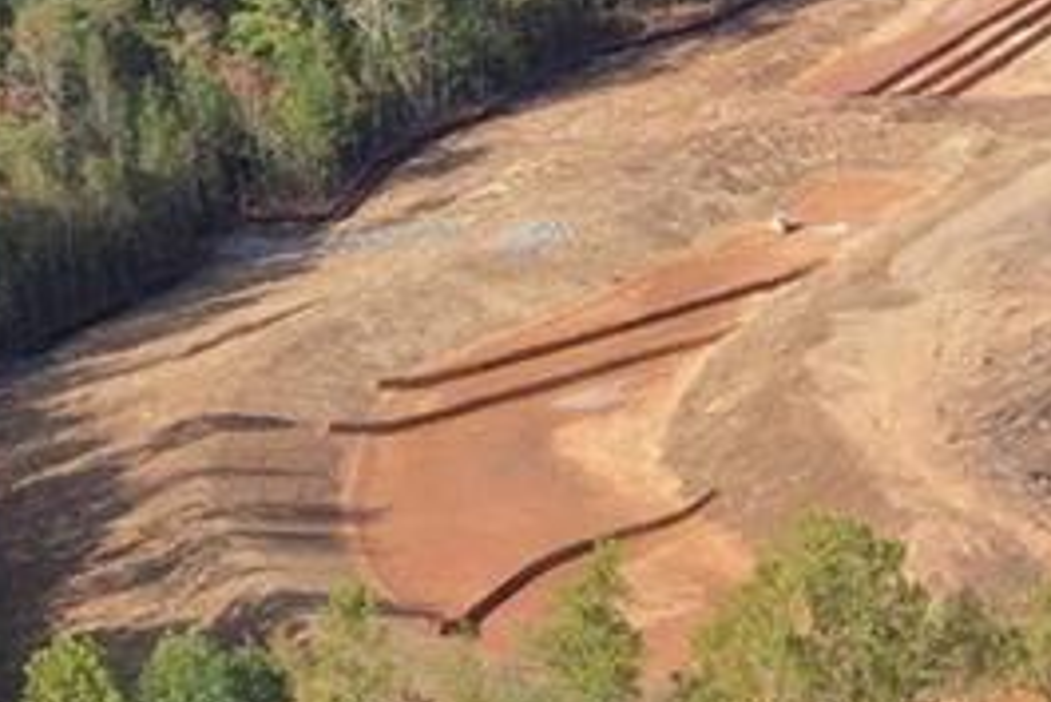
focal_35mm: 216
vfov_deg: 6.4
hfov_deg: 8.5
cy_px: 391
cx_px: 2677
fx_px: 6309
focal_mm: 10.26
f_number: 5.6
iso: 100
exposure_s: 1/400
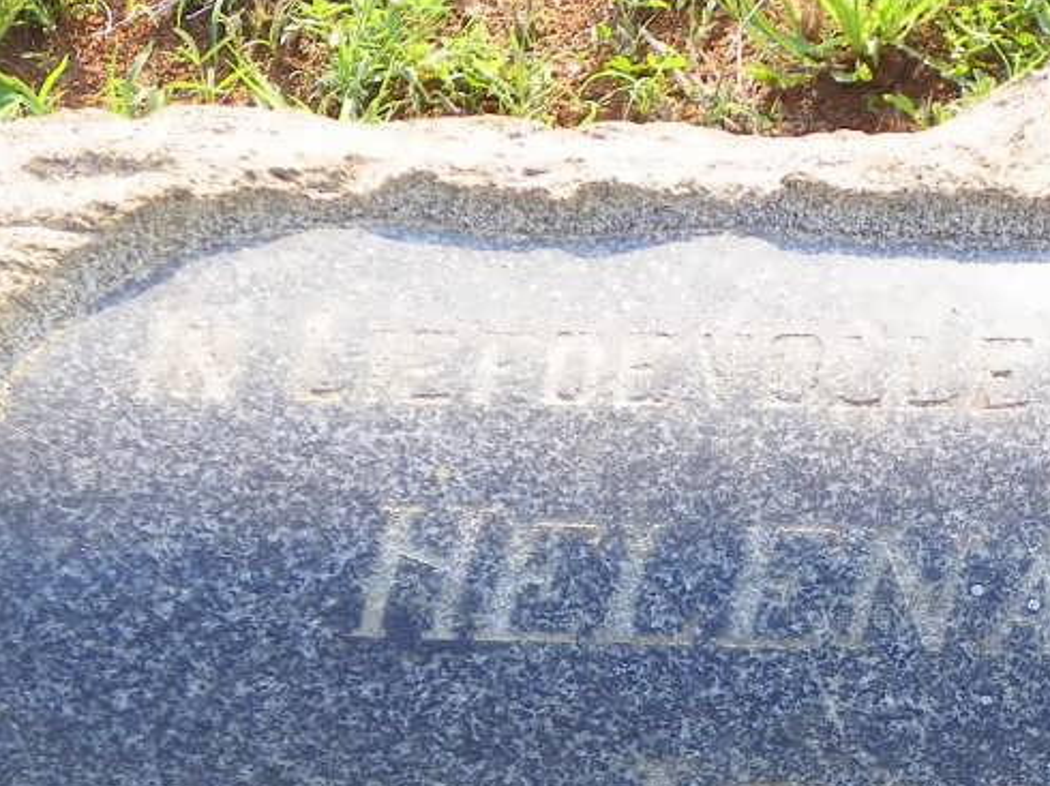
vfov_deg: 7.5
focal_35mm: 196
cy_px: 872
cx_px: 1144
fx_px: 5942
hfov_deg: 10.0
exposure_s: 1/80
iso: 64
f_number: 4
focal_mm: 14.2
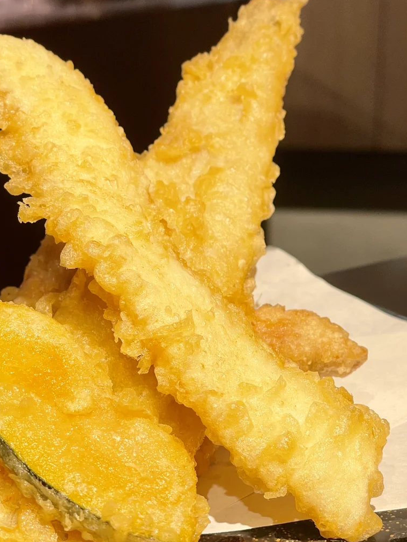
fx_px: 1160
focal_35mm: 74
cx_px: 183
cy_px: 348
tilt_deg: -25.0
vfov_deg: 26.2
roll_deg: +2.3
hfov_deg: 19.9
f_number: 2
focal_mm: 6
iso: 32
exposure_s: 1/100
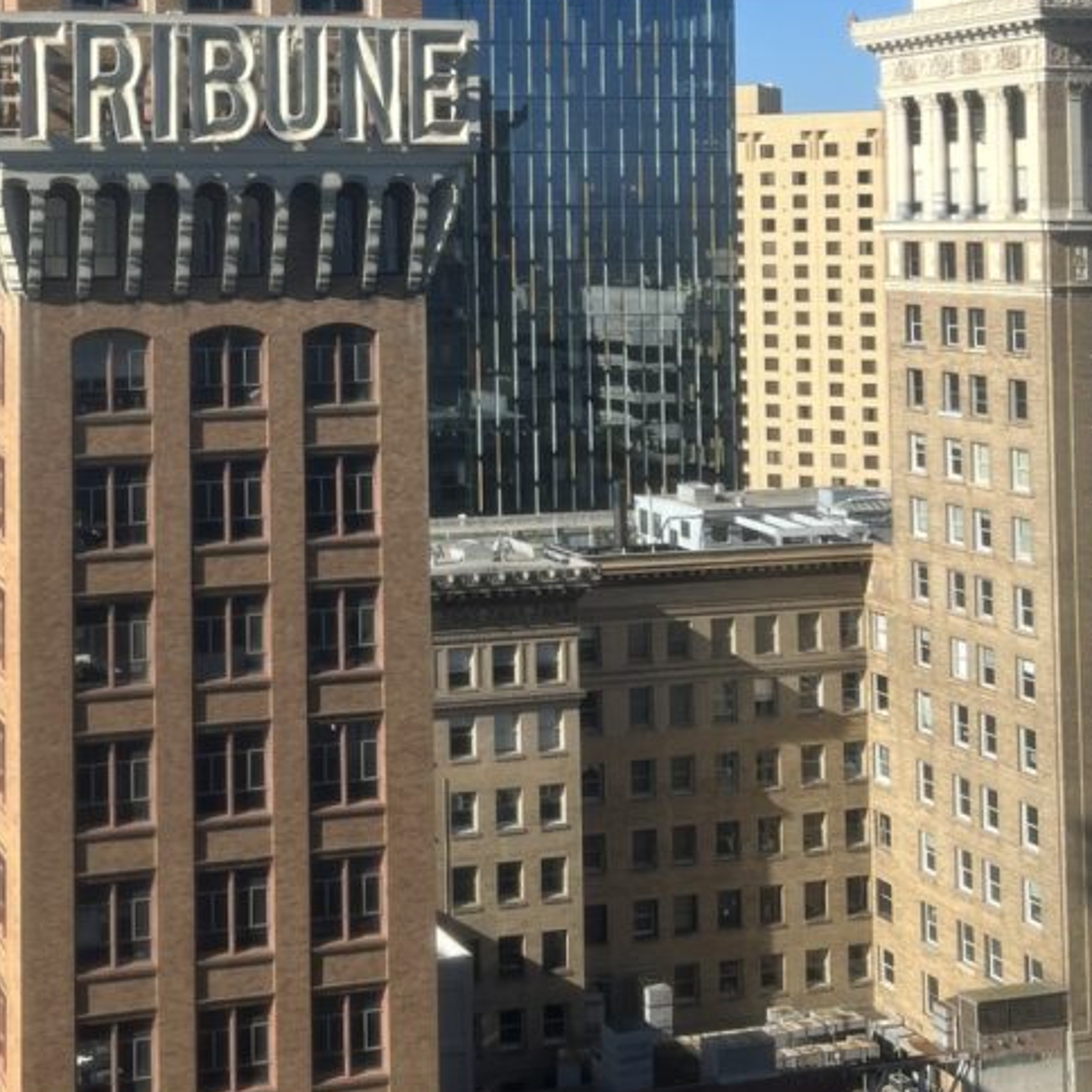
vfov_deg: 29.1
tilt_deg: +2.2
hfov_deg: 29.3
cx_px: 210
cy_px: 165
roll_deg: +1.1
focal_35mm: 57
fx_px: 2034
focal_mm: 5.7
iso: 50
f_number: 1.5
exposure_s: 1/1934
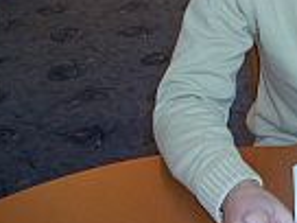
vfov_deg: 14.6
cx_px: 382
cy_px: 24
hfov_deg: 18.3
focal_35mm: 100
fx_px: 858
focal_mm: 5.6
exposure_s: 1/60
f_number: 2.7
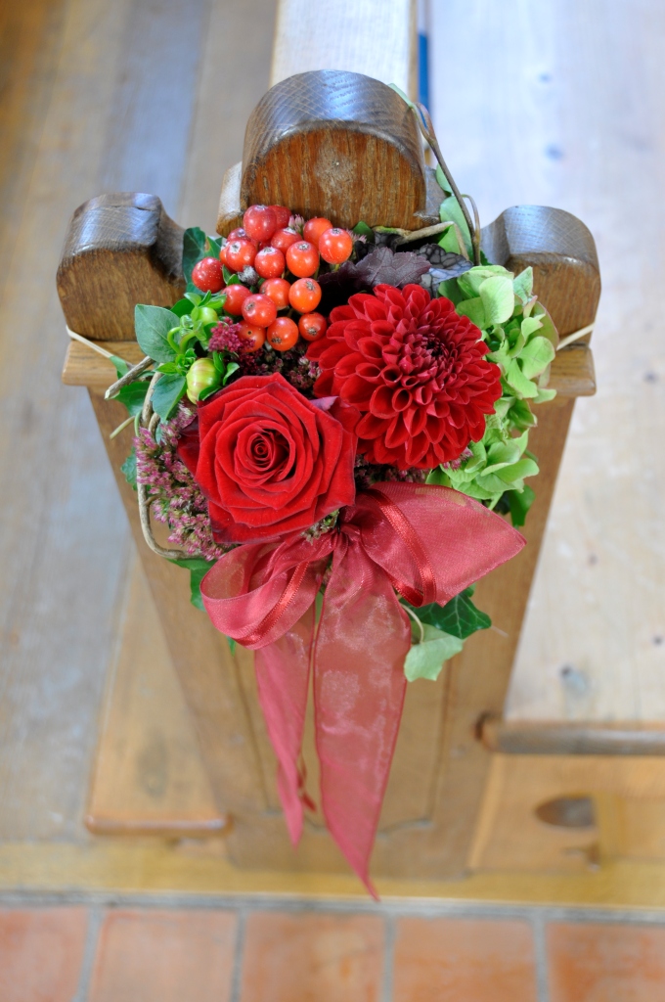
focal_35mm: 42
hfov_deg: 31.8
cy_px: 501
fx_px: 1167
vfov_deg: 46.5
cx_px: 332
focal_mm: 28
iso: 400
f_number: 4
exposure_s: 1/8
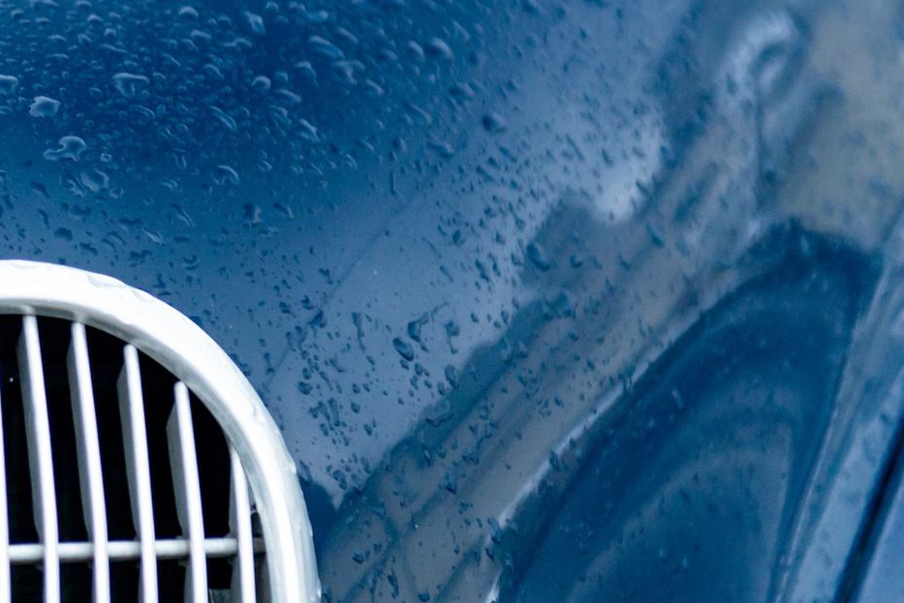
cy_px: 56
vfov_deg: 6.9
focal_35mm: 198
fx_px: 4974
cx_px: -265
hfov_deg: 10.2
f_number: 2.8
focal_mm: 70
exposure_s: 1/100
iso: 1000
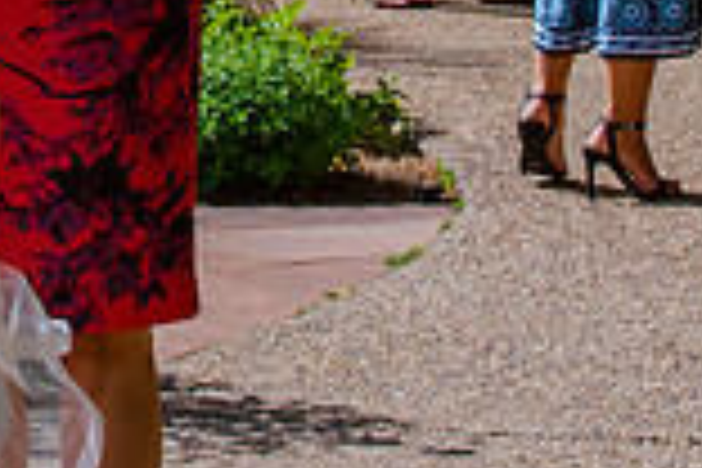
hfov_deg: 7.9
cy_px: -328
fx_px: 5089
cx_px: 122
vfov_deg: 5.2
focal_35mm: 261
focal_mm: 70
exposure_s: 1/800
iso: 400
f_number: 10
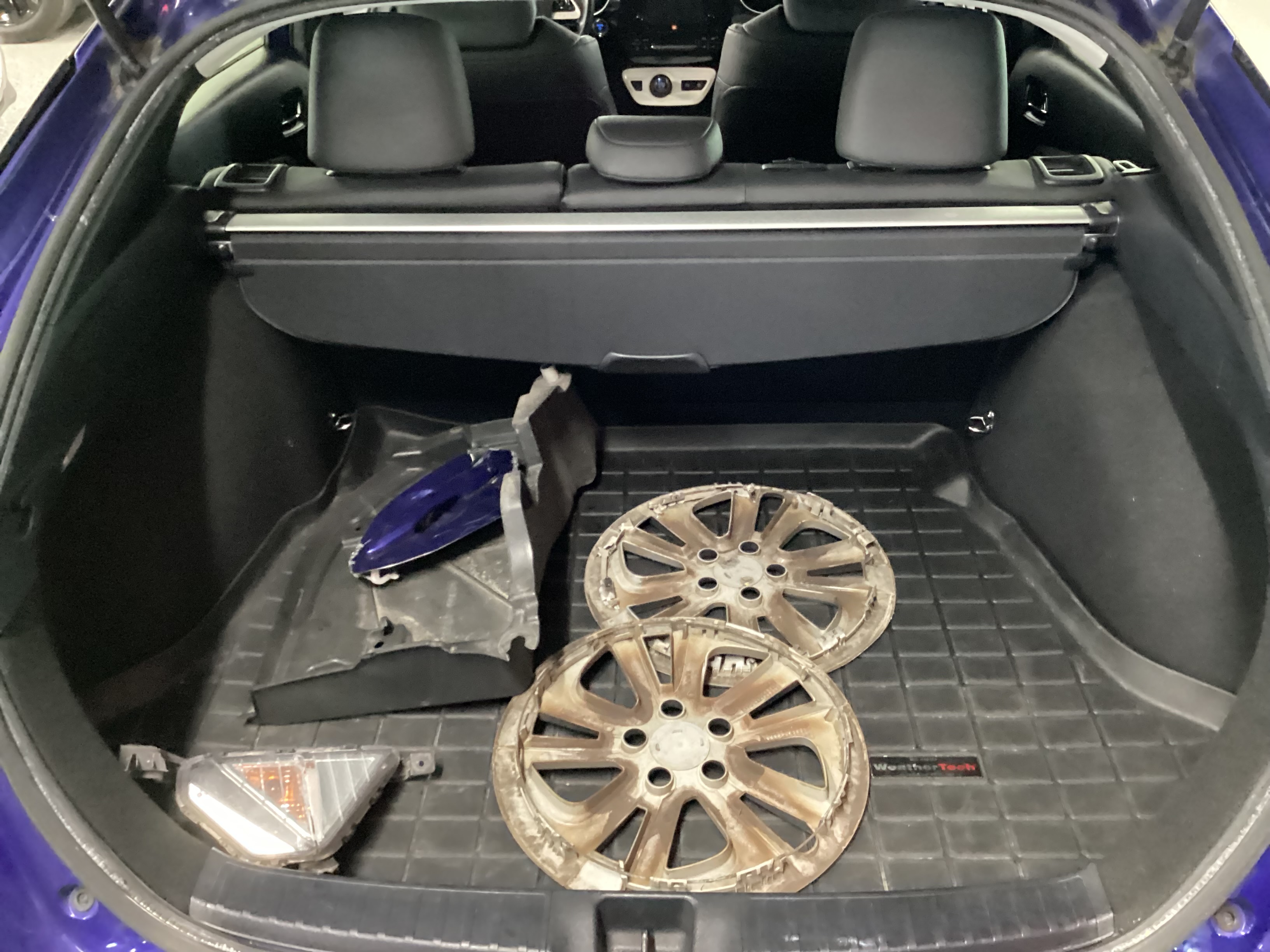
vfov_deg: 45.4
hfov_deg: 58.4
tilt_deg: -36.7
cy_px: 476
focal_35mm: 31
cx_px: 635
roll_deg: +0.4
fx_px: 1137
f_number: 2.4
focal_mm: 3.3
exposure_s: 1/15
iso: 800
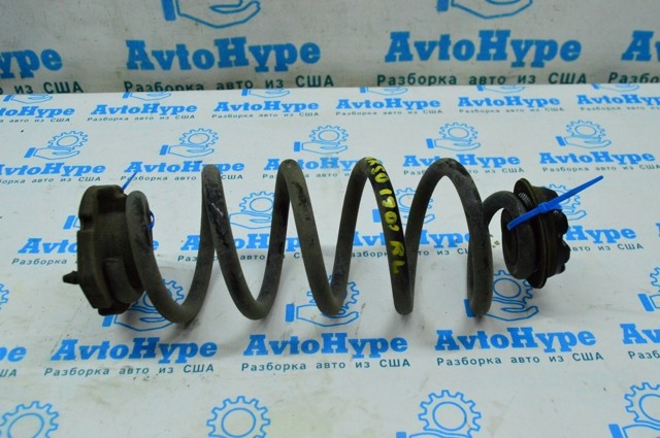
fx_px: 659
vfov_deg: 36.8
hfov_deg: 53.2
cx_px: 330
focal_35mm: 36
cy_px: 219
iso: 6400
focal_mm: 24
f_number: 6.3
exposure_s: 1/640
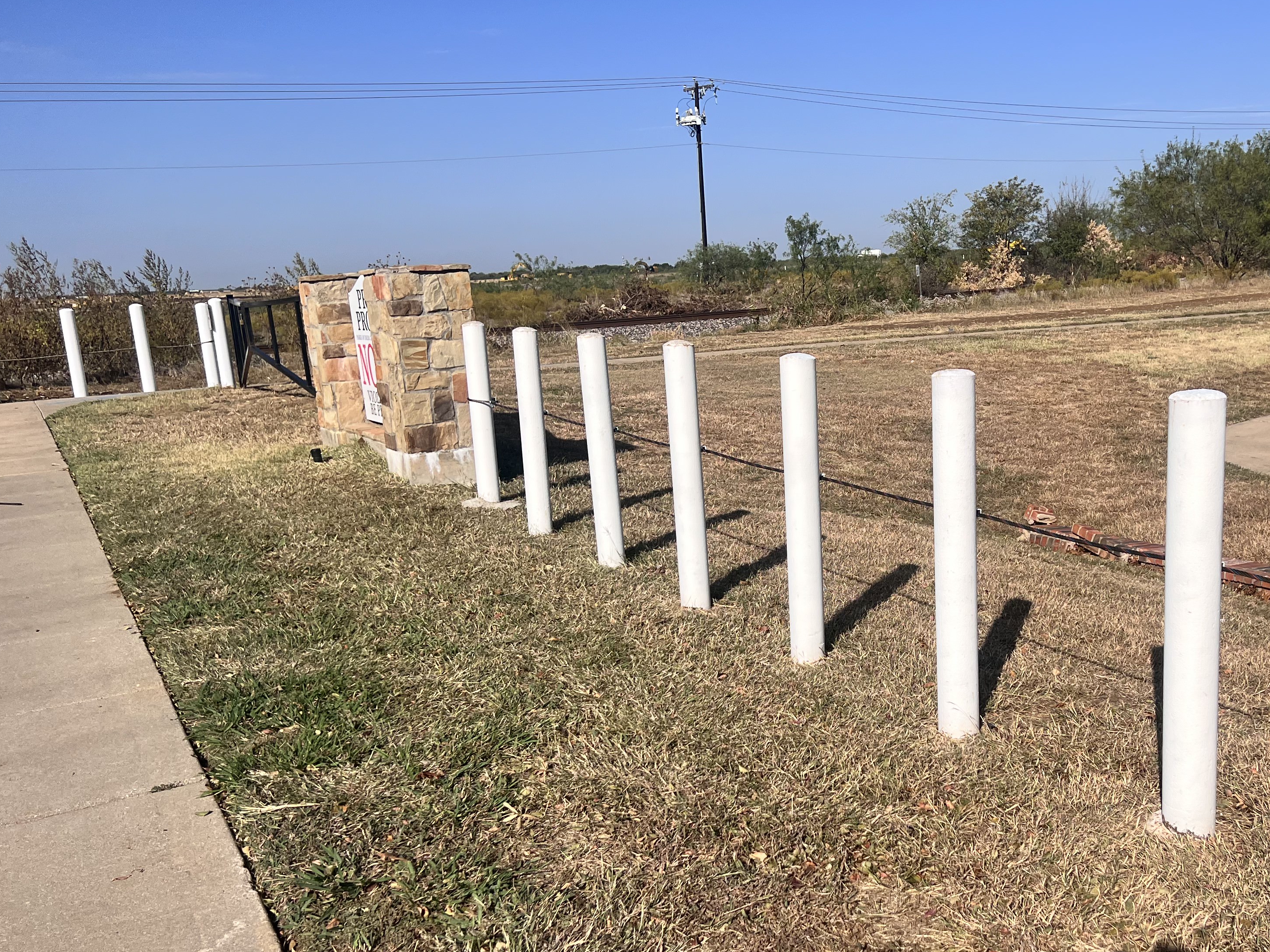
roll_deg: +3.4
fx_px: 1321
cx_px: 824
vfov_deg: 39.4
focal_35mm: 36
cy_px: 584
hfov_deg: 50.6
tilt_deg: -13.8
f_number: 1.5
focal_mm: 5.7
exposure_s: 1/7463
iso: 50
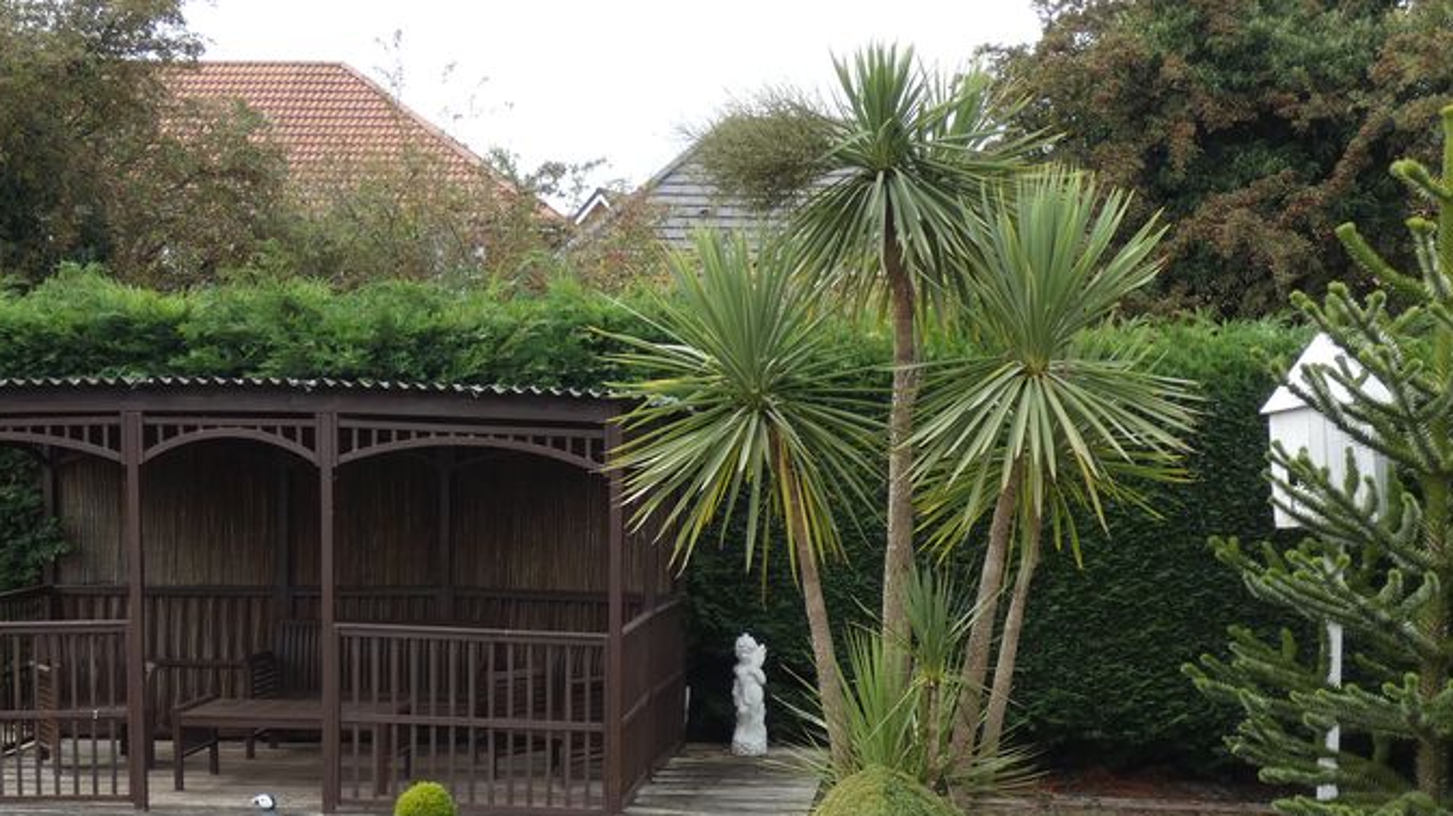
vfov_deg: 17.6
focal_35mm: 68
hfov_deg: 31.0
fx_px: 2619
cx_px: 738
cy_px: 654
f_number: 3.6
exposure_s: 1/200
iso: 80
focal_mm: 7.3
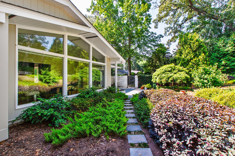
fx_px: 98
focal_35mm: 15
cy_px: 78
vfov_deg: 77.3
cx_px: 118
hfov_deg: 100.4
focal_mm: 10
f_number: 8
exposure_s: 1/60
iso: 200
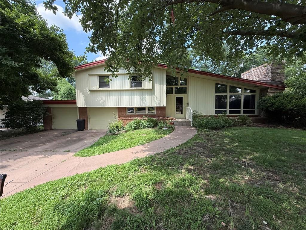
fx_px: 124
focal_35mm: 14
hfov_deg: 102.1
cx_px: 153
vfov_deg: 85.7
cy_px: 115
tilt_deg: -1.7
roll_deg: +1.1
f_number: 2.2
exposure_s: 1/644
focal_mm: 2.22
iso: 50
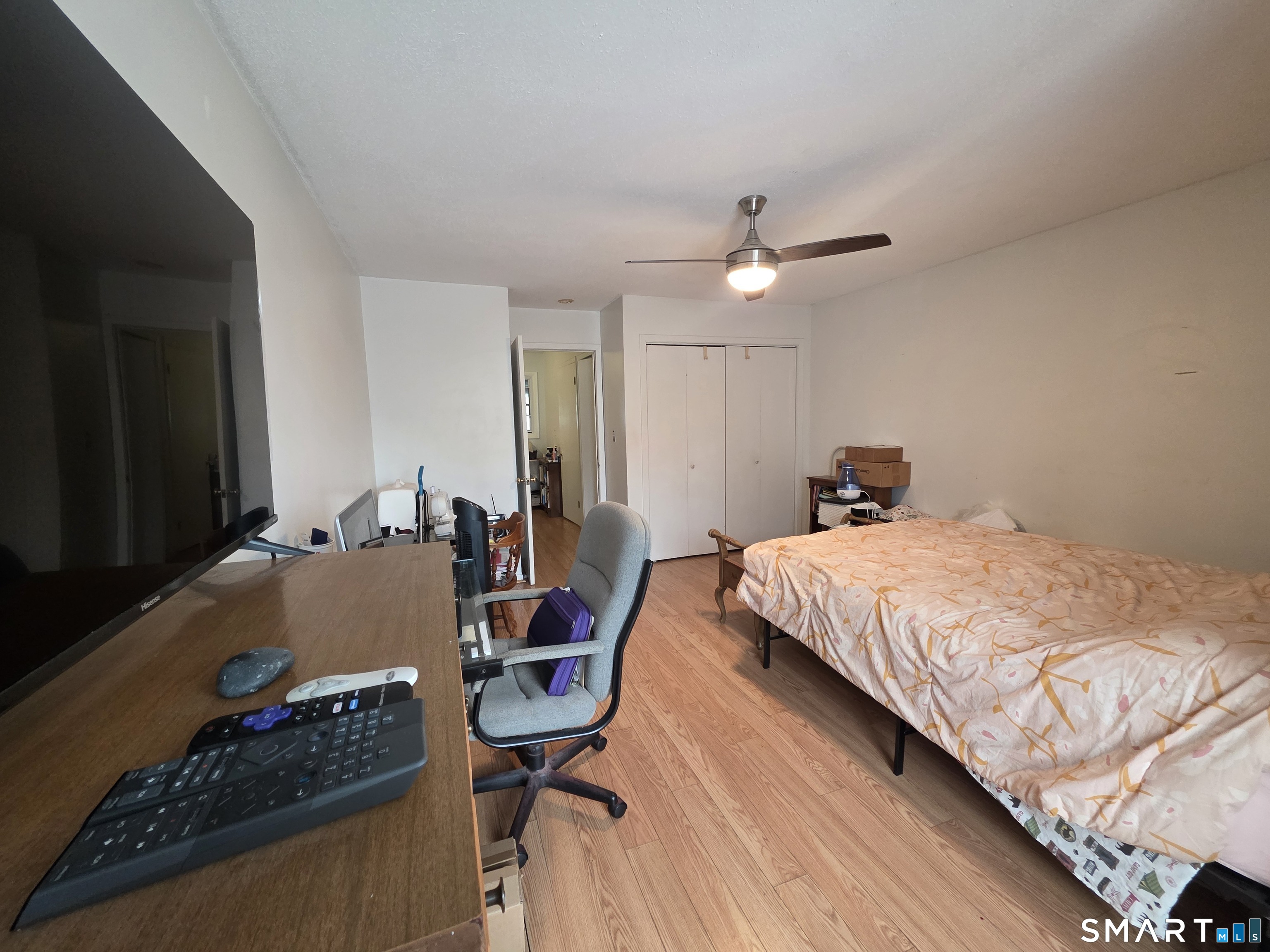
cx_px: 635
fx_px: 477
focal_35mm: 13
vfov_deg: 89.9
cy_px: 476
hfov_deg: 106.2
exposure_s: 1/60
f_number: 1.9
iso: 400
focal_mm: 2.2
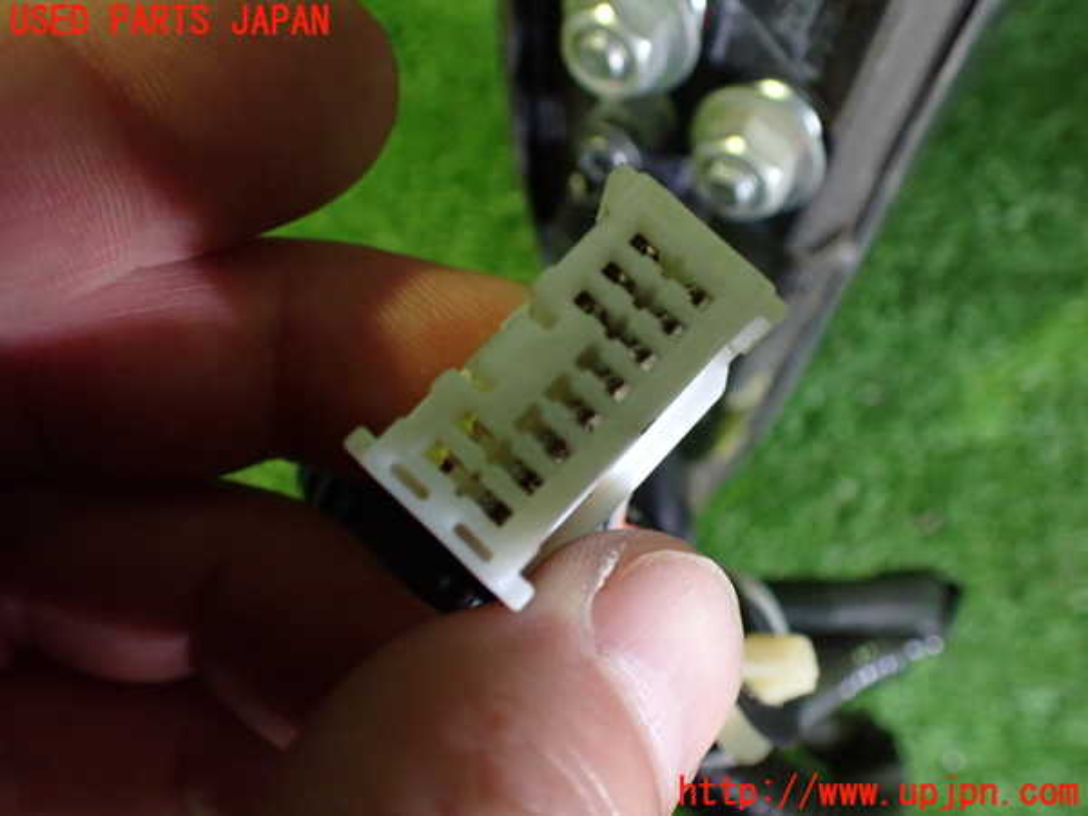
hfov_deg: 60.0
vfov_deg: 46.8
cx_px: 544
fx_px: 943
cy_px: 408
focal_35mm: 30
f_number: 2.3
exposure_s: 1/30
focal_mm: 5.4
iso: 800
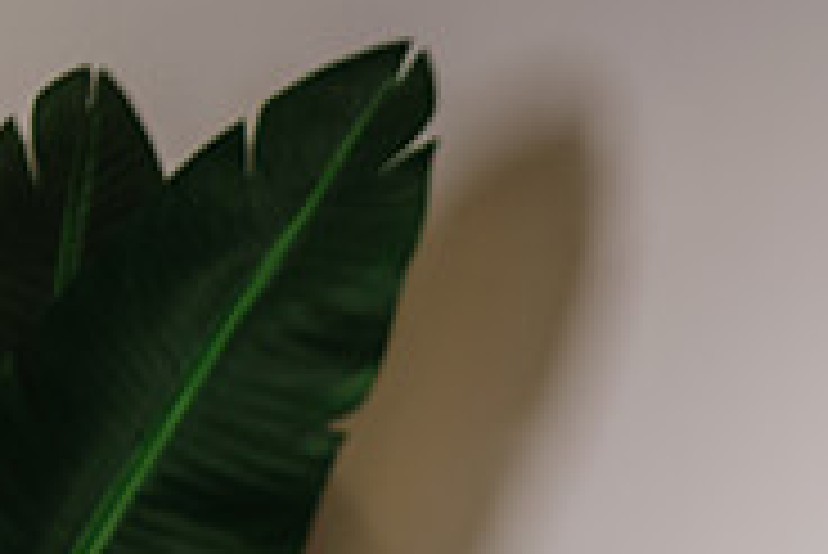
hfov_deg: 12.7
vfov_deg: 8.6
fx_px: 3591
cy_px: 812
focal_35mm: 156
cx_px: 1099
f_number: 2.8
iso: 64
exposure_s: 1/60
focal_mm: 46
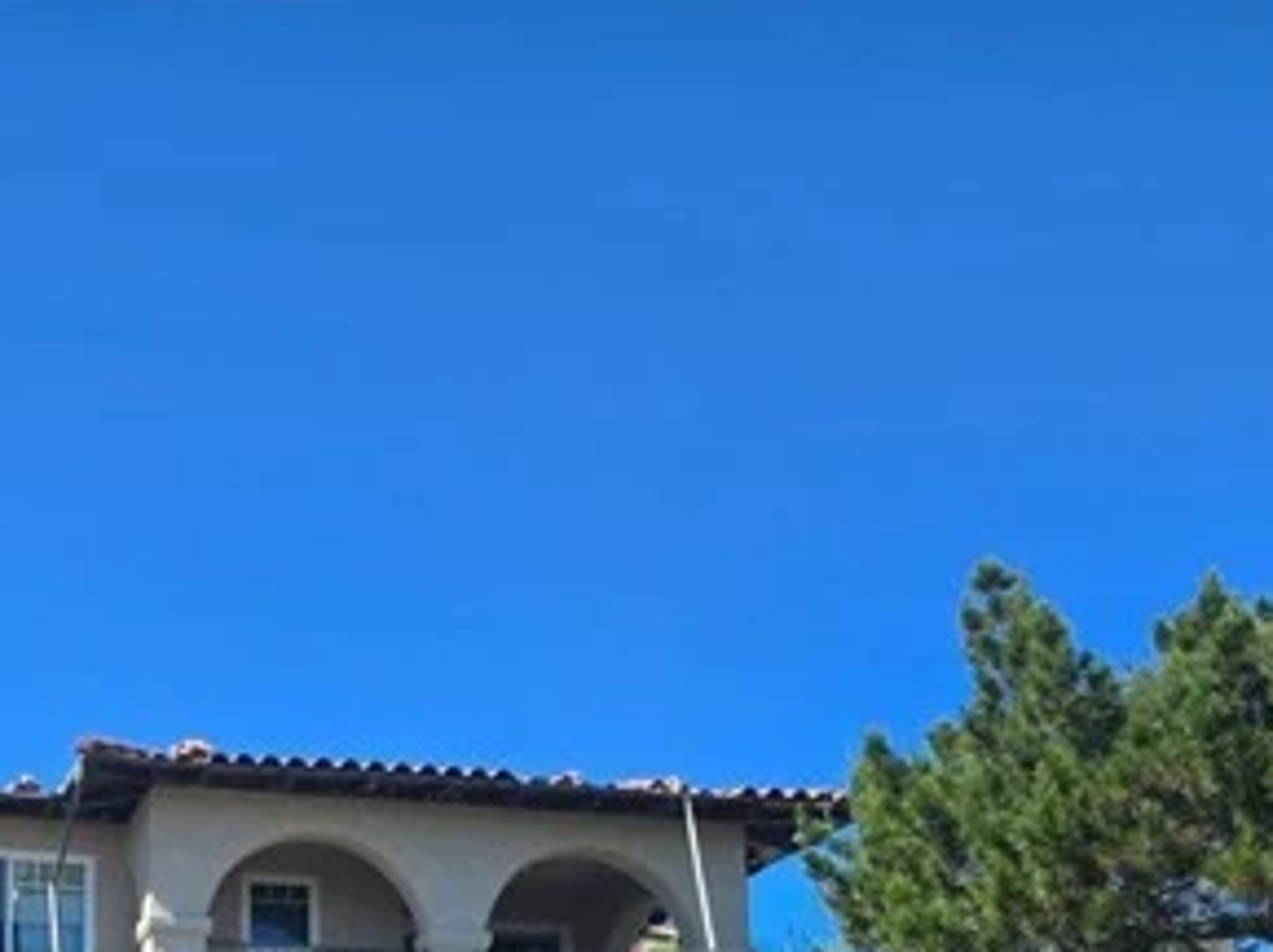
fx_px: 1873
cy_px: 1053
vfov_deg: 26.2
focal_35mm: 51
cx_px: 101
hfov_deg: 35.1
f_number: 1.7
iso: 12
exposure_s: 1/538
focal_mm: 6.3
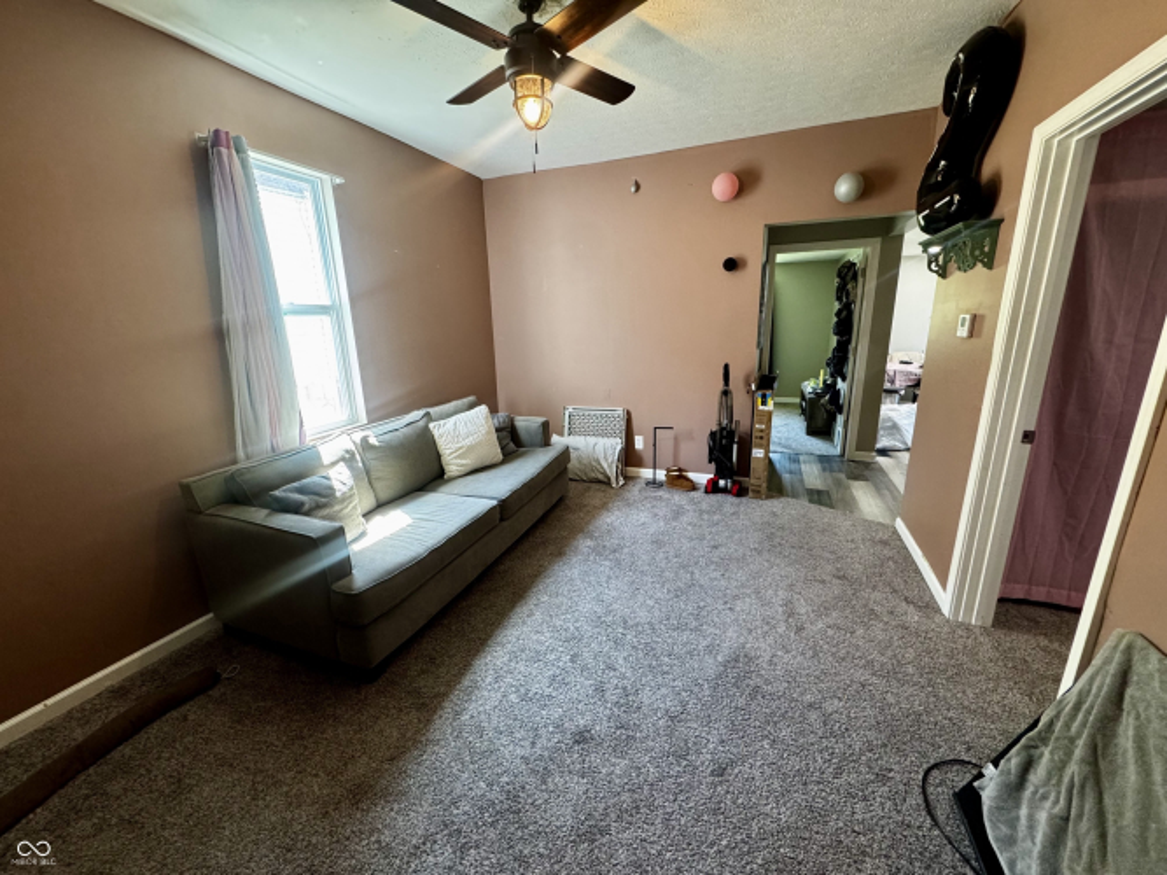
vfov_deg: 85.7
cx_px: 584
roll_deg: +1.2
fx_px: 472
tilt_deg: -15.5
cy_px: 438
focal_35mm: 14
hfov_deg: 102.1
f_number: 2.2
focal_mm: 2.22
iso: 320
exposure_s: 1/60
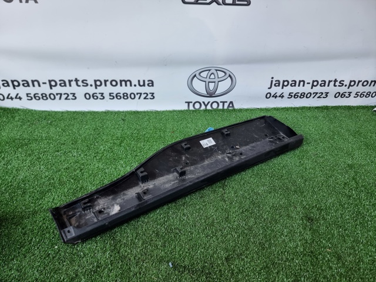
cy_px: 141
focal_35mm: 24
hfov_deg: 71.6
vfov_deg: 56.8
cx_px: 188
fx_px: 261
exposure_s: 1/100
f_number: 1.8
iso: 50
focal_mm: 6.7
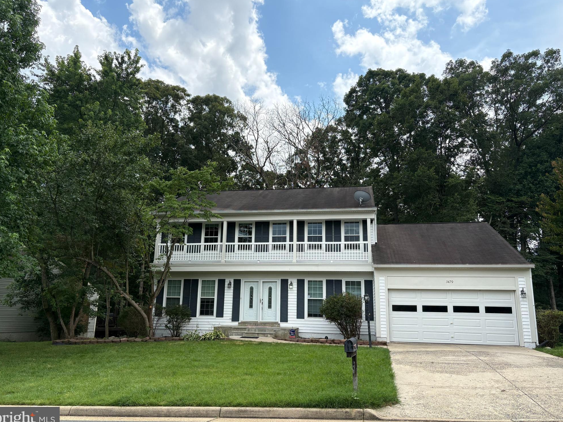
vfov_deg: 51.4
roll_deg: -0.5
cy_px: 211
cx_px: 281
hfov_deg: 65.3
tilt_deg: +13.2
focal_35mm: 27
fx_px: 439
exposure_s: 1/2283
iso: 64
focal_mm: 5.96
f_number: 1.6
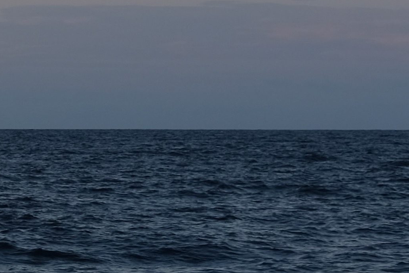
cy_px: 126
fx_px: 3590
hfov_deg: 6.2
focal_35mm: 316
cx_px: -570
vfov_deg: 4.4
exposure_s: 1/220
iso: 160
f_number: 3.6
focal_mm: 35
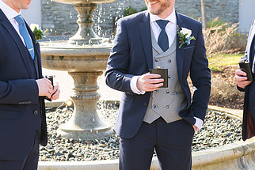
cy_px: 66
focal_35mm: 108
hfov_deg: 18.9
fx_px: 765
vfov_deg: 12.7
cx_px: 155
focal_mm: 60
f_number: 5
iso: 125
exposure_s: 1/160
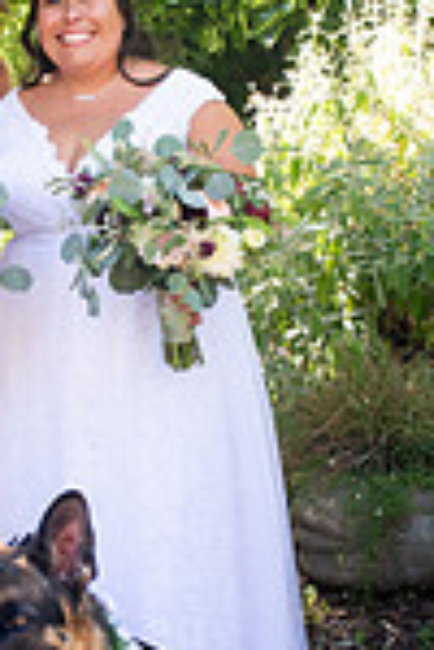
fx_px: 1302
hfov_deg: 18.7
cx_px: 87
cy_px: 269
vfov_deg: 28.0
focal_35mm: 72
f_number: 5
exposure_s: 1/200
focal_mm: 24
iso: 640
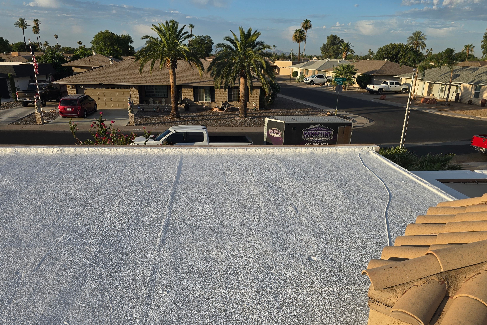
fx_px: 392
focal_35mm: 29
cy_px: 213
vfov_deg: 44.4
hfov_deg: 63.7
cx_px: 248
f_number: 1.7
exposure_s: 1/900
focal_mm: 6.3
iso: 12
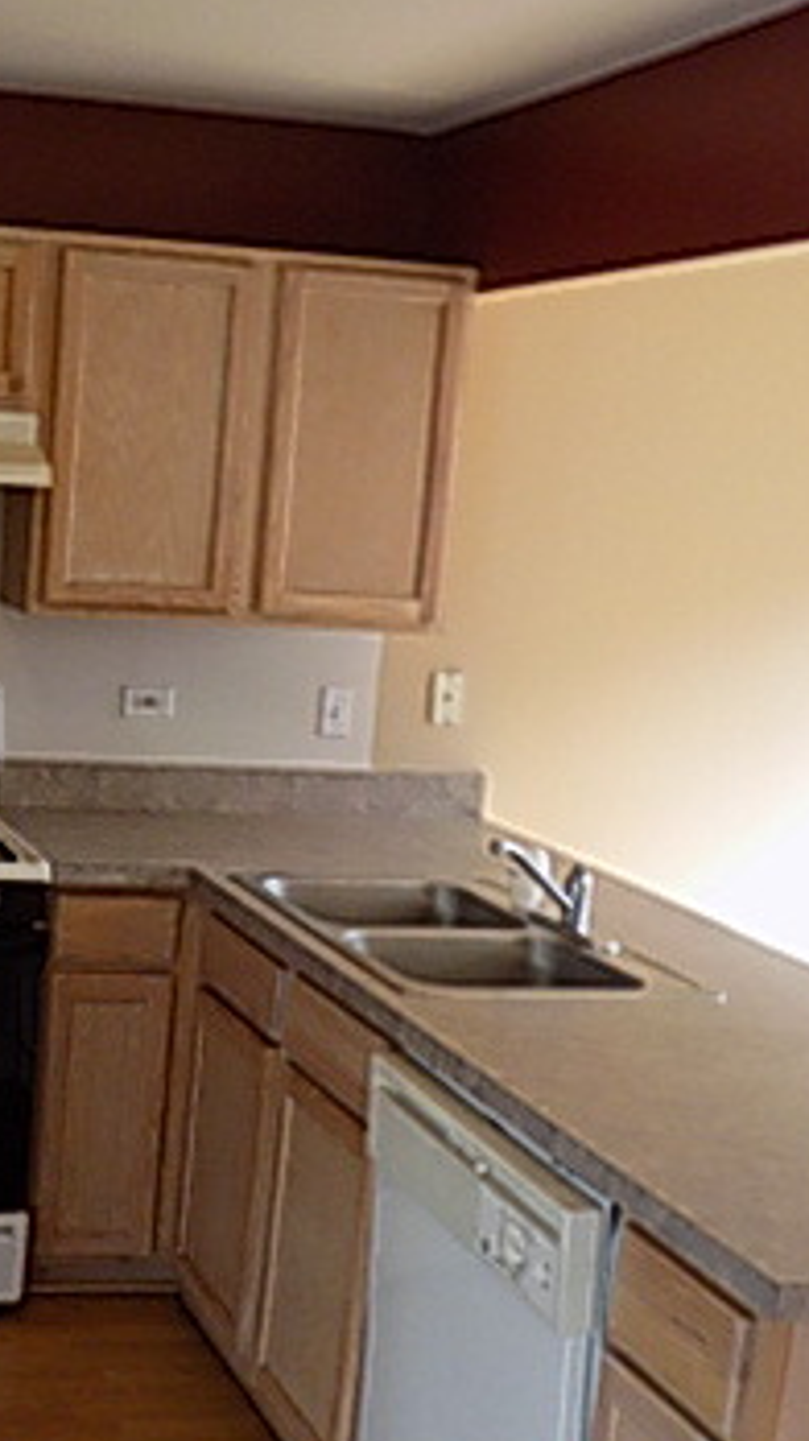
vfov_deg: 42.8
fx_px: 1833
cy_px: 809
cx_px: -62
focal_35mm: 48
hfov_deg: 23.5
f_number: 3.1
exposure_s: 1/30
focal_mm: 4.3
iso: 160
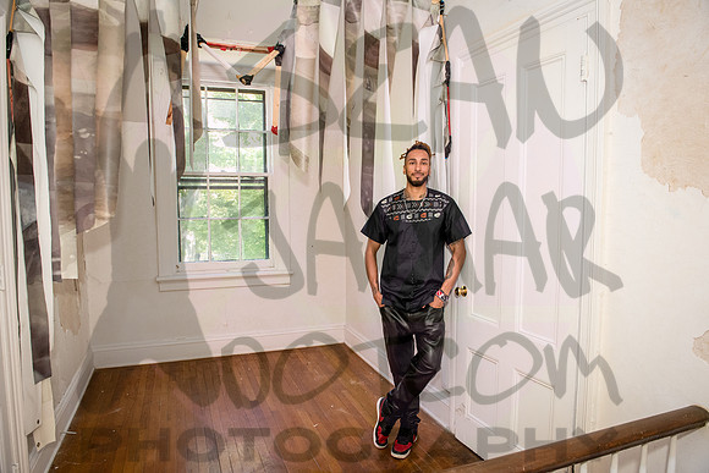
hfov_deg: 73.6
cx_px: 354
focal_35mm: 24
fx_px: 474
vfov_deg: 53.0
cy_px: 236
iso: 3200
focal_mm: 24
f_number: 4.5
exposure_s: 1/200
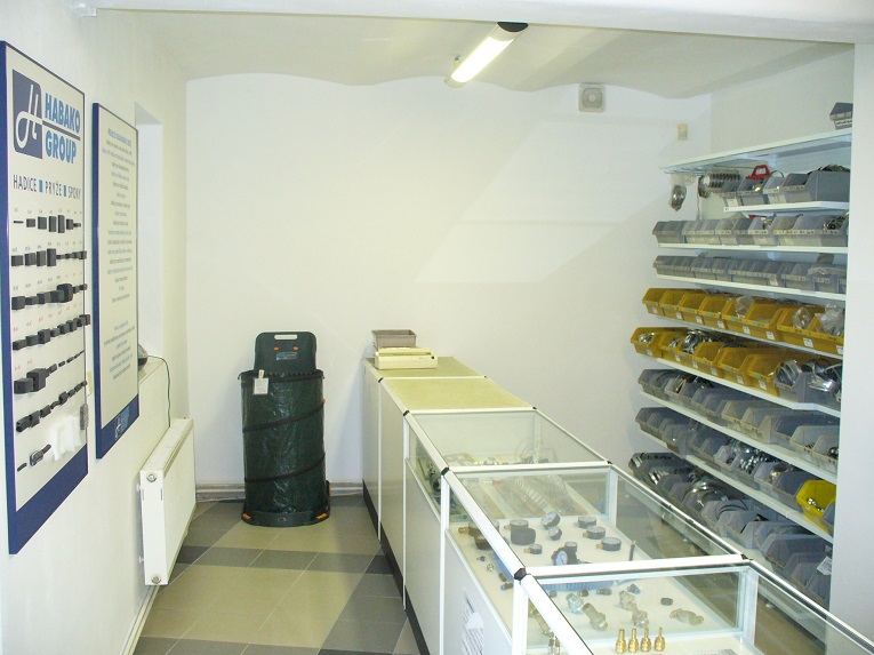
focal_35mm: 37
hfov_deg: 50.2
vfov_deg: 38.6
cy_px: 328
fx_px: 934
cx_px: 437
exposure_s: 1/30
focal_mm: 6.1
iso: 250
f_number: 2.8
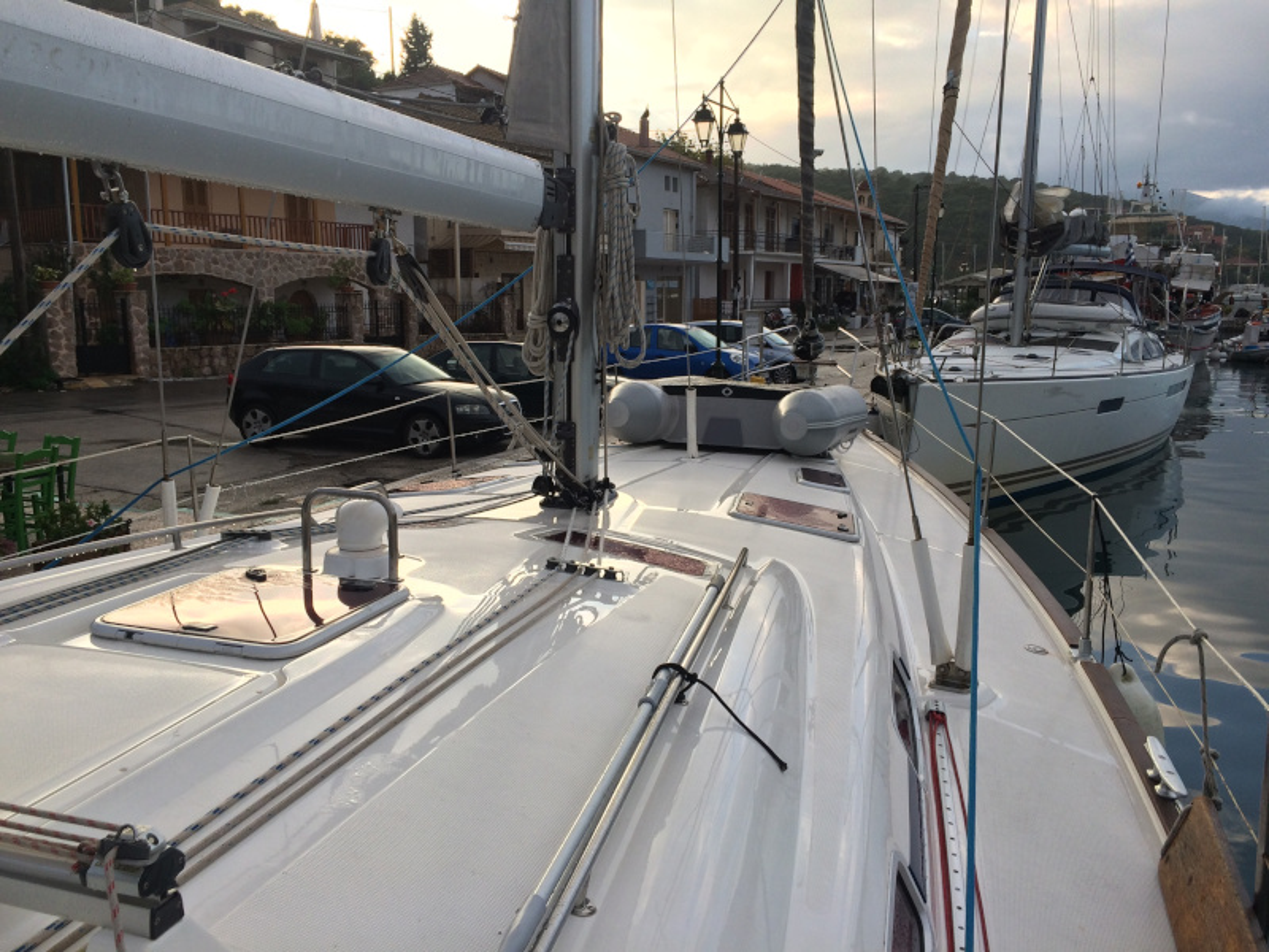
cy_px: 476
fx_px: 1063
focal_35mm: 29
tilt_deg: -10.3
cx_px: 634
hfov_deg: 61.7
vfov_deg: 48.2
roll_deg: +0.6
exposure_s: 1/578
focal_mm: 4.15
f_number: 2.2
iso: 32
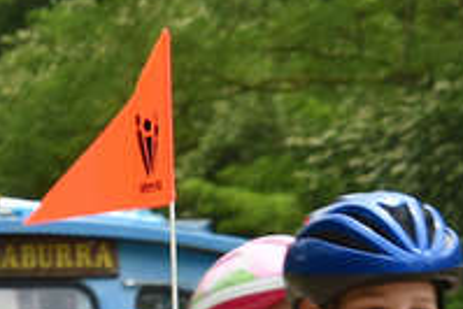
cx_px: 356
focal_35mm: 739
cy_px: 404
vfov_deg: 1.9
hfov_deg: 2.8
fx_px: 9511
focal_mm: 105
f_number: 11
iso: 64
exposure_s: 1/100
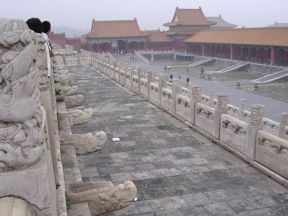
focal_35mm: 38
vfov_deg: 37.7
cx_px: 144
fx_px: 316
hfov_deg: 49.0
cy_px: 108
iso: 100
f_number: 5.6
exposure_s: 1/168
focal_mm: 5.8
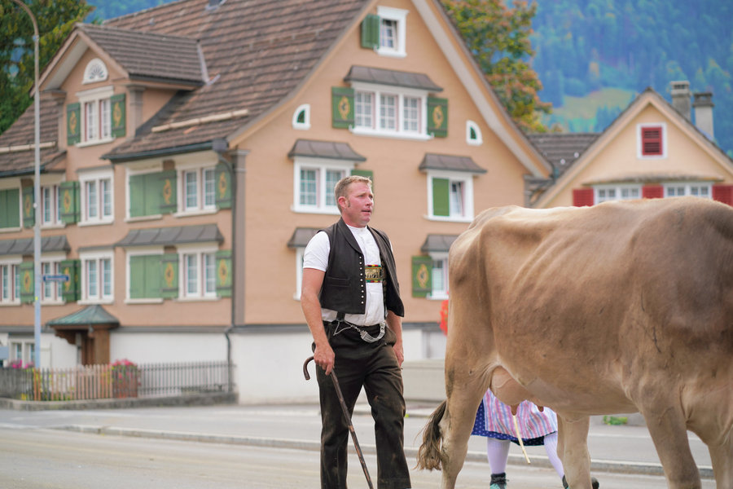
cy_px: 244
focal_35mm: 85
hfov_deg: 23.9
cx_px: 366
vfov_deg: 16.1
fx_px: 1731
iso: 320
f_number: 3.2
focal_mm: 85
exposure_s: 1/1250
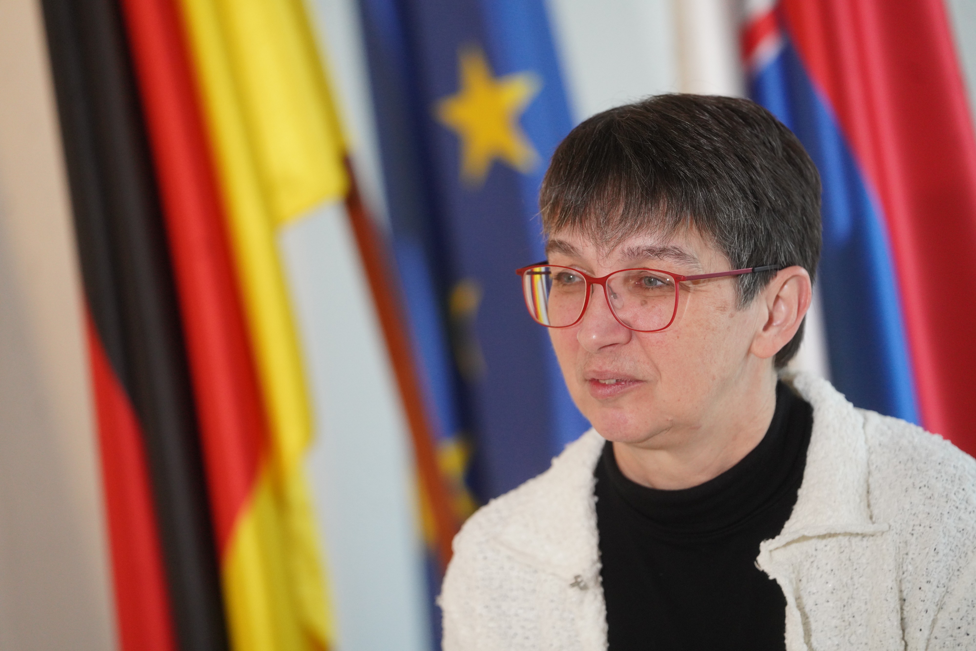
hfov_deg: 10.9
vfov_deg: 7.3
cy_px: 326
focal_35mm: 189
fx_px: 5124
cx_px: 488
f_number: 3.2
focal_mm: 189
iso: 3200
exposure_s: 1/1000
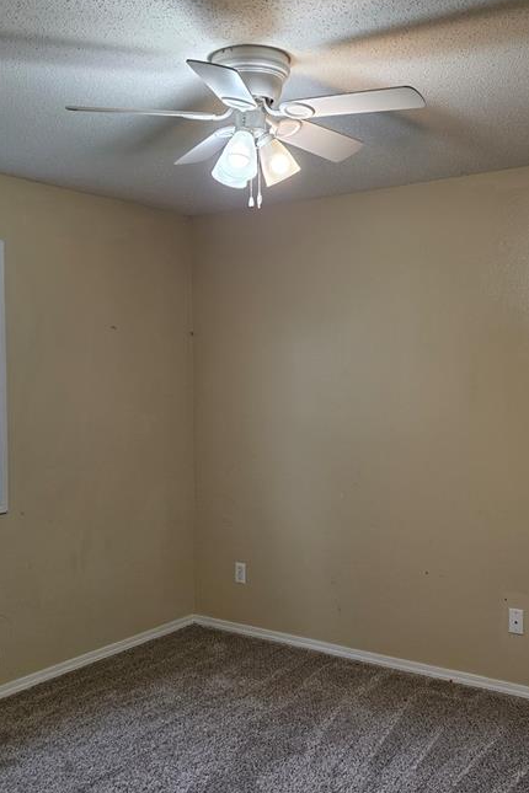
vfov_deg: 50.7
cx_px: 292
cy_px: 402
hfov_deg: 35.0
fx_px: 838
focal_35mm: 38
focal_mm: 6.3
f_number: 1.7
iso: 200
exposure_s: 1/120
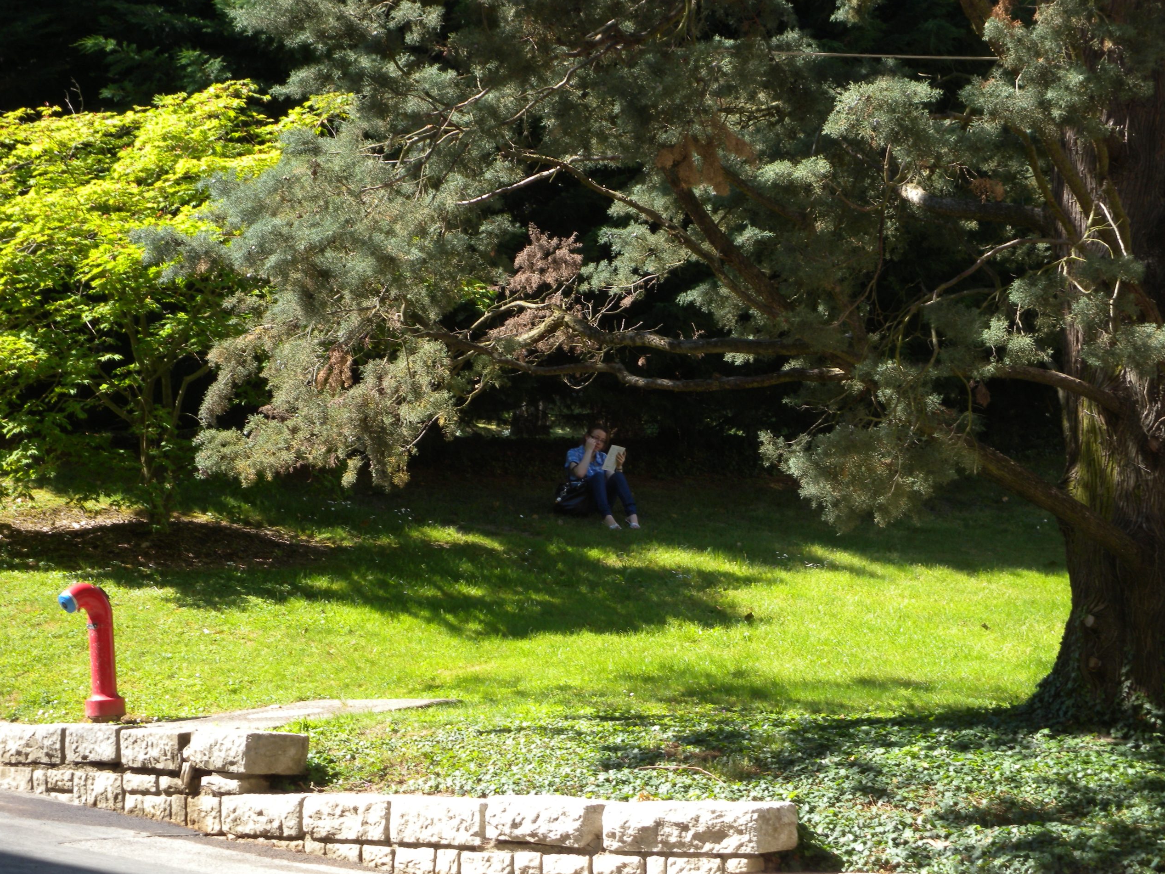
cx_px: 585
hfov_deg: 17.4
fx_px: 3803
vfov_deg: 13.1
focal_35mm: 113
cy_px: 438
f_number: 5.9
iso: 64
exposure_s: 1/72.3
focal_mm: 24
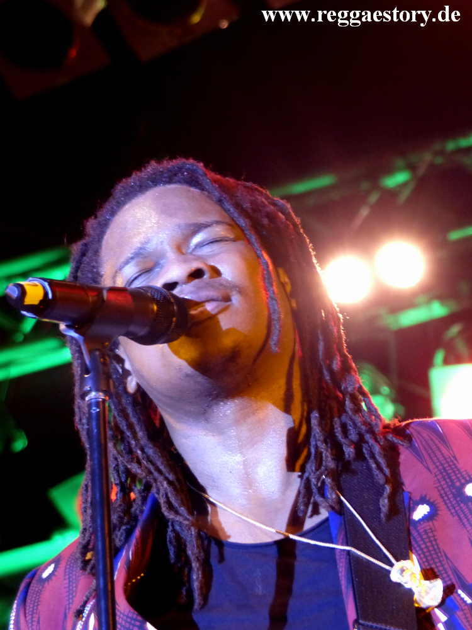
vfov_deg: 10.9
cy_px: 315
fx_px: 3291
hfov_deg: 8.2
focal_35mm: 181
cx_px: 236
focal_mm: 32.5
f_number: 2.8
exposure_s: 1/15
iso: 400
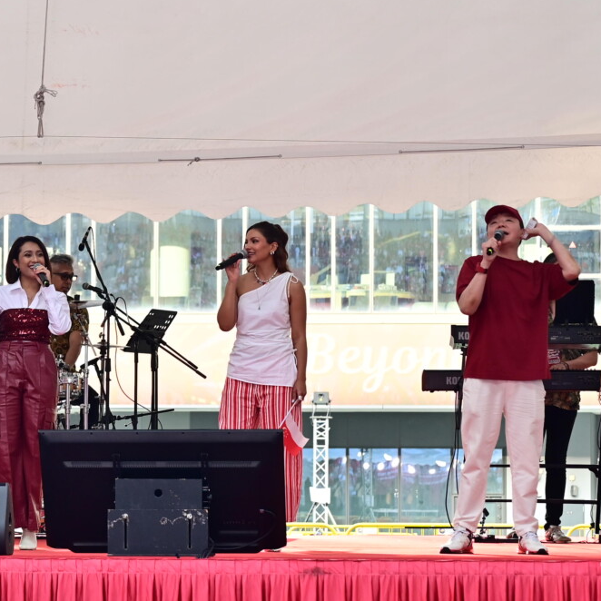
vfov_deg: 10.7
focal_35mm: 163
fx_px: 3202
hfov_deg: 10.7
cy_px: 336
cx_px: 37
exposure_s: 1/200
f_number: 4
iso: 400
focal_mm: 62
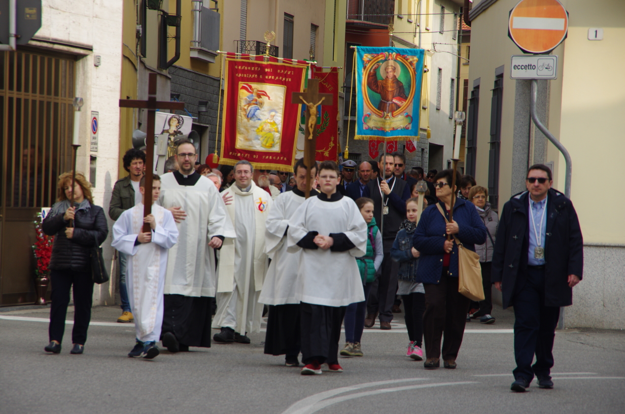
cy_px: 207
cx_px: 312
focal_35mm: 172
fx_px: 2989
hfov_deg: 11.9
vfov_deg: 7.9
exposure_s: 1/160
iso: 200
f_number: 9
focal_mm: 115
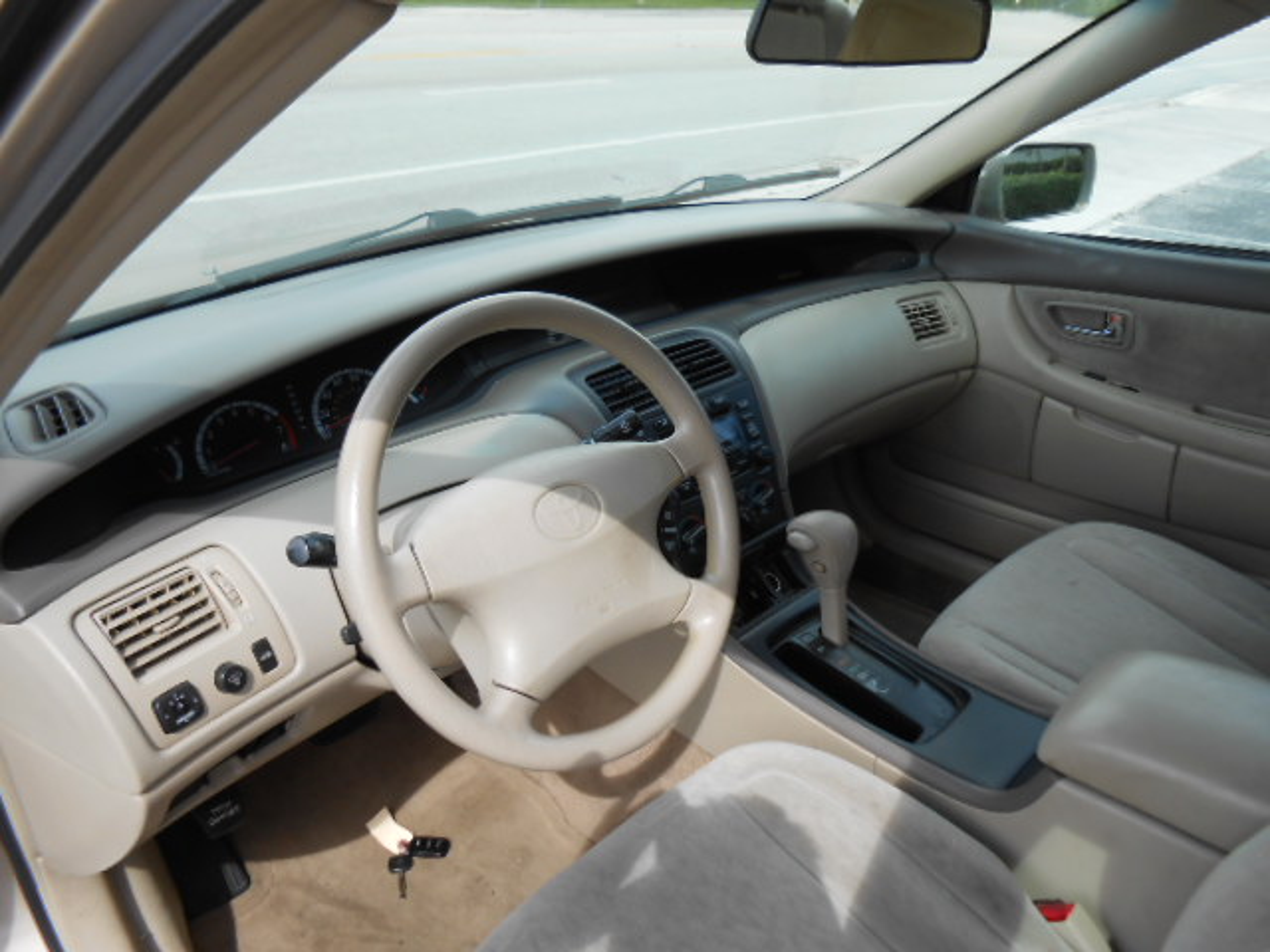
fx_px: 954
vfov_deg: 53.1
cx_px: 635
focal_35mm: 26
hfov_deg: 67.3
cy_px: 476
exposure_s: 1/250
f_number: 3.5
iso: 80
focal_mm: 4.6
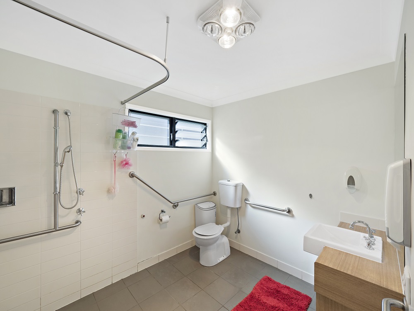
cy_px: 156
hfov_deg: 102.1
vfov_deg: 85.7
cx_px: 207
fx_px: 167
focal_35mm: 14
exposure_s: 1/8
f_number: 7.1
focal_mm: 7
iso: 200
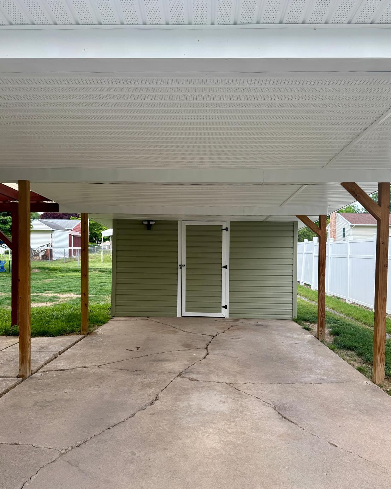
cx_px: 195
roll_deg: -1.1
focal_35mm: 26
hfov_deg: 54.9
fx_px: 376
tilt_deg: -1.0
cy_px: 264
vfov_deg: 65.9
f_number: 1.78
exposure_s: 1/695
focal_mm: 6.76
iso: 80
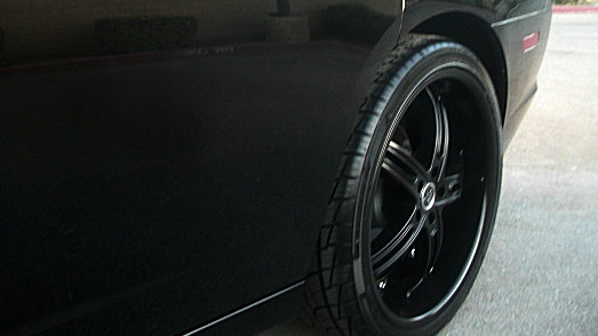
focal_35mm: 48
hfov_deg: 42.9
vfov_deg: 24.5
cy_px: 67
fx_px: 761
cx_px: 273
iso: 200
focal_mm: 6.3
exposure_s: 1/80
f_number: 2.8
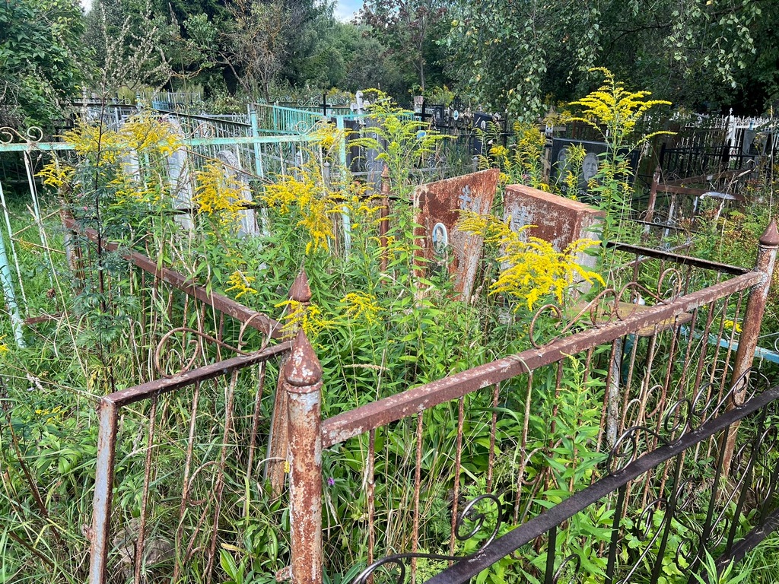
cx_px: 390
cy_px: 292
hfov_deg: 67.3
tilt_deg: -16.2
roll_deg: +1.9
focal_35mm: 26
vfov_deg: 53.1
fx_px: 585
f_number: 1.5
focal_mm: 5.7
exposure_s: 1/666
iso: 50
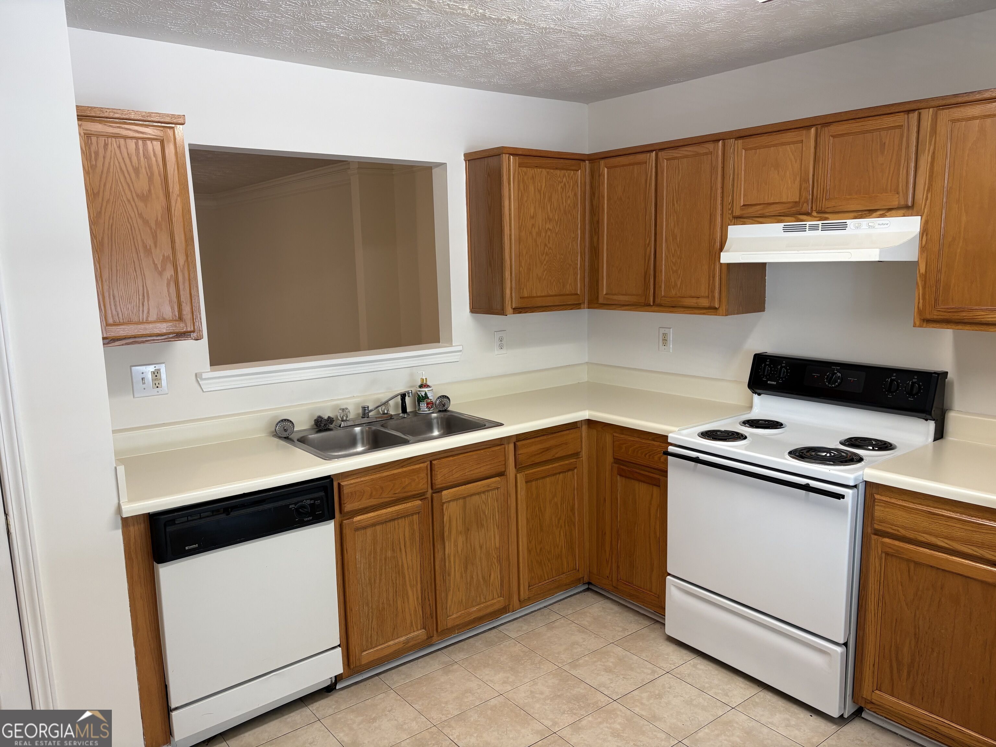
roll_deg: +0.7
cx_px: 498
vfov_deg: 53.1
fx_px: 748
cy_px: 374
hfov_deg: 67.3
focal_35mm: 26
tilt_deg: -8.7
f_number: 1.6
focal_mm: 5.96
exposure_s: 1/60
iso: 80
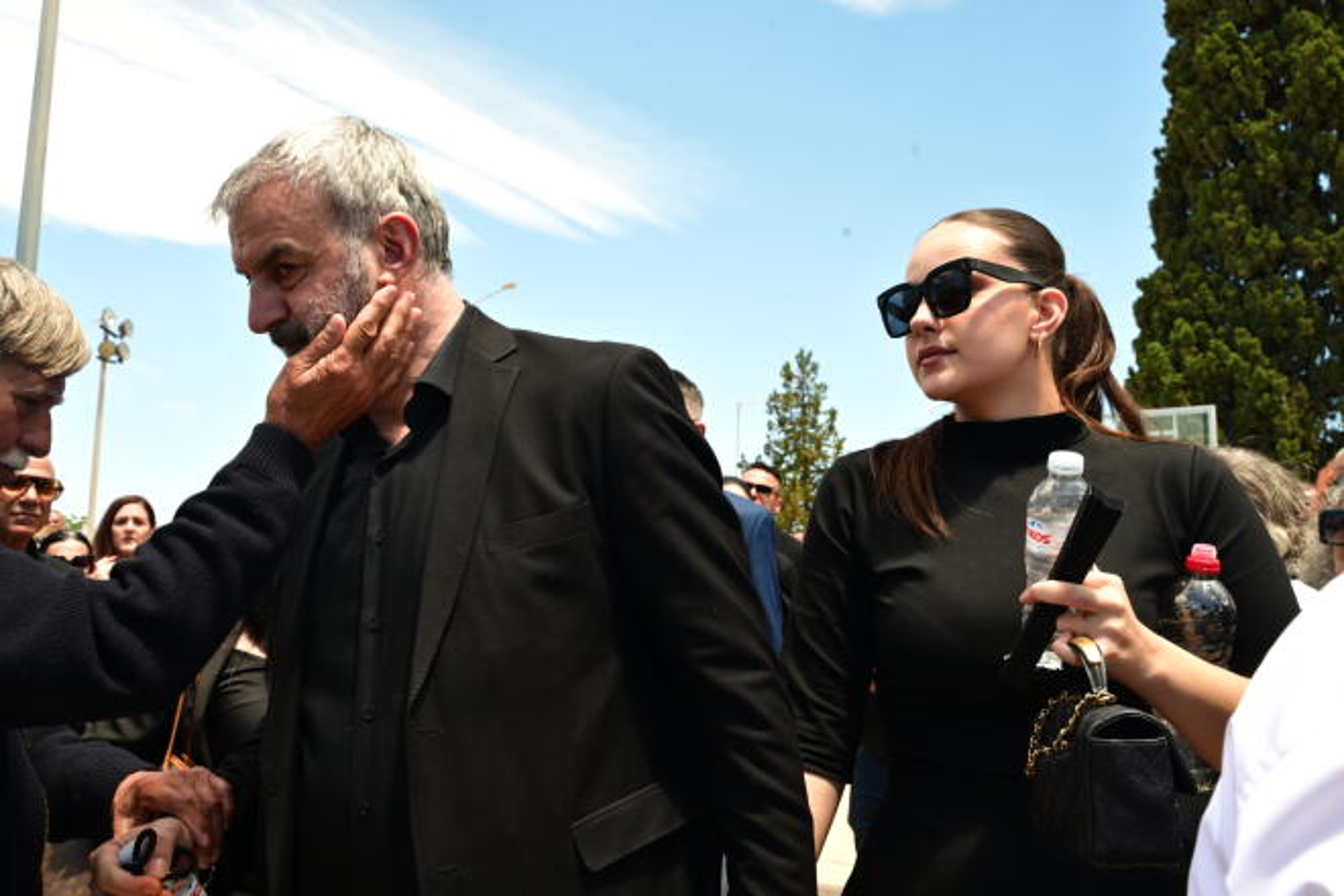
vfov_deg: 39.4
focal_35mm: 34
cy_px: 448
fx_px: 1251
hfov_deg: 56.5
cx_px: 672
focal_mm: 33.5
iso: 800
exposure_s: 1/320
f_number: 11
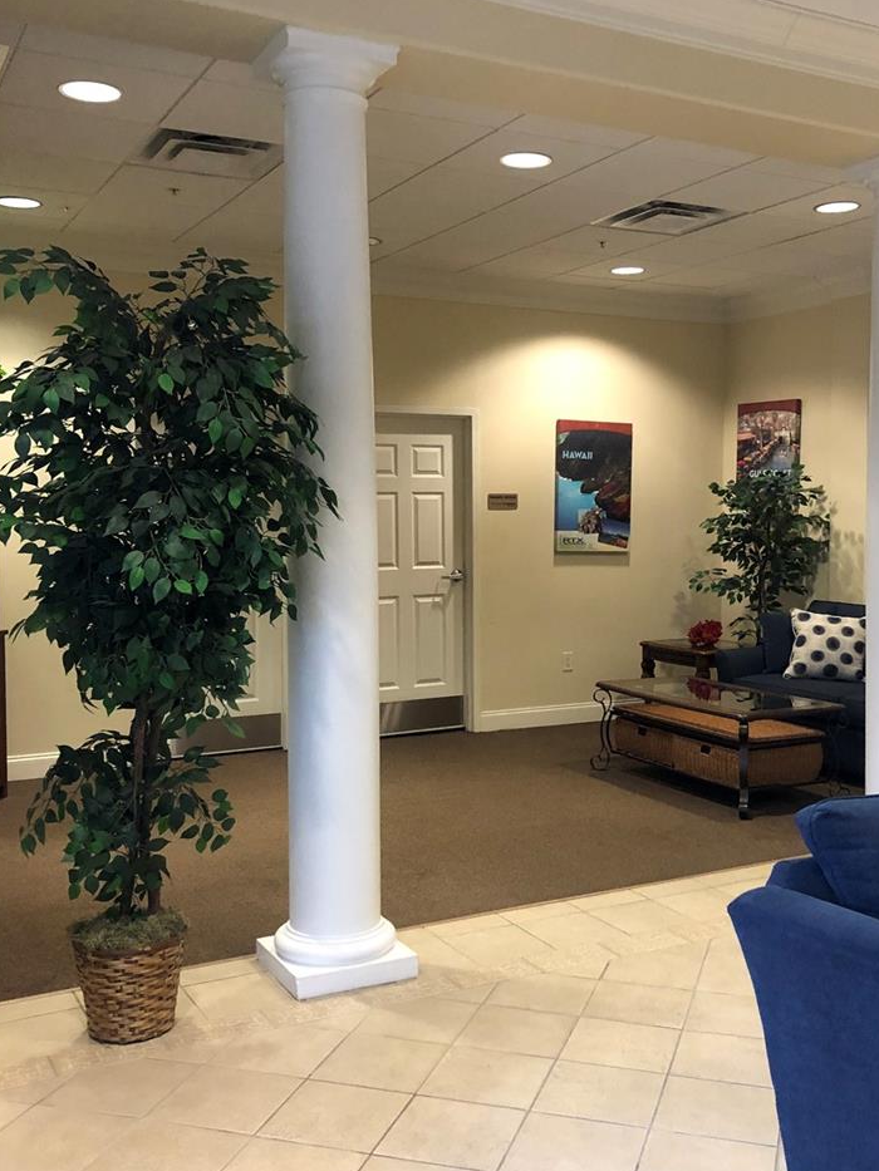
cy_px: 587
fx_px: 1219
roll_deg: +1.2
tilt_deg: -3.0
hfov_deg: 39.6
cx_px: 492
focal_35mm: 36
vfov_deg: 51.3
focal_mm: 3.99
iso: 100
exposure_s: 1/15
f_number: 1.8
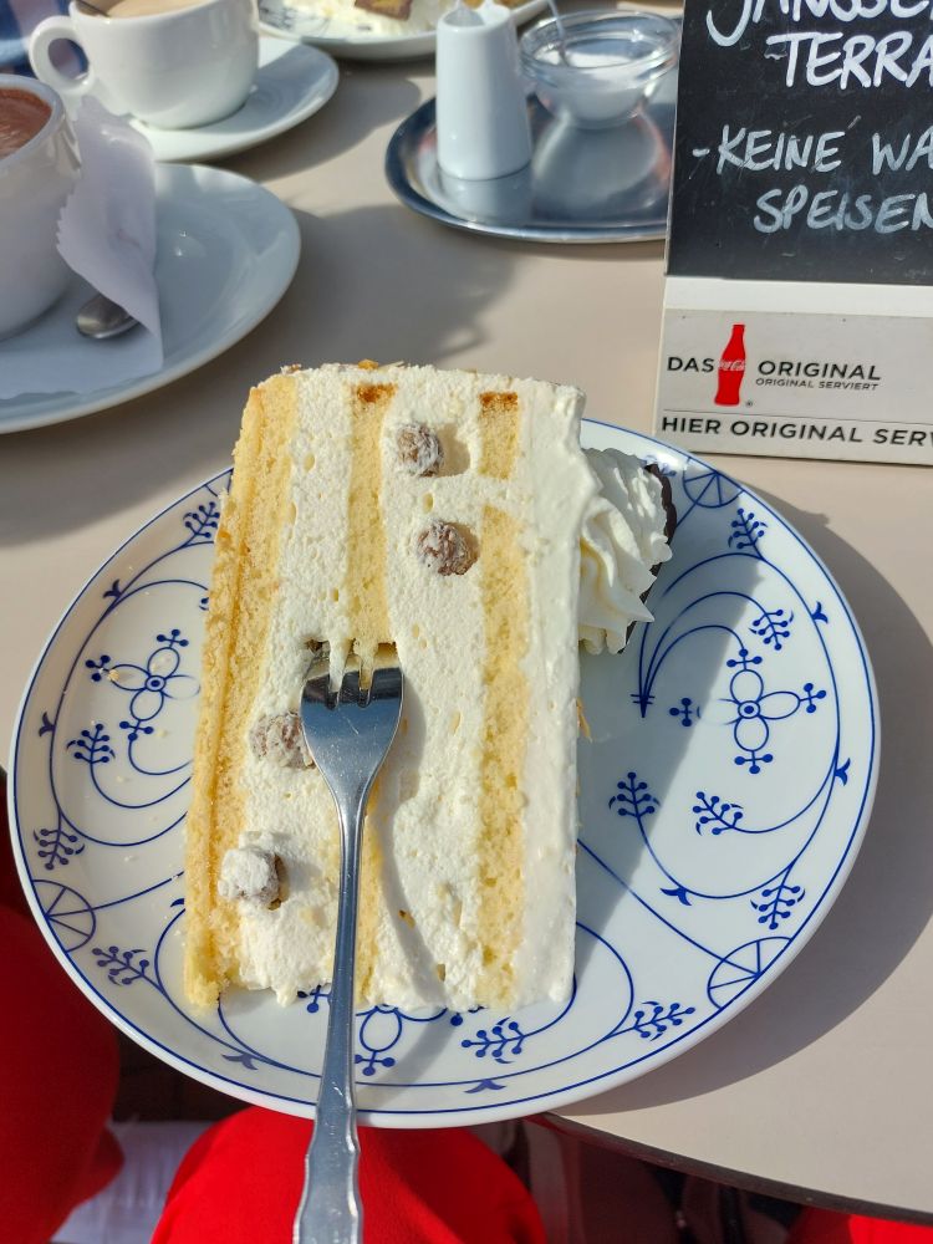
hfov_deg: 54.9
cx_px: 466
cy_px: 622
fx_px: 898
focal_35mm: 25
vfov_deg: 69.4
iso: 25
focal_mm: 5.23
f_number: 1.8
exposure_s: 1/1554
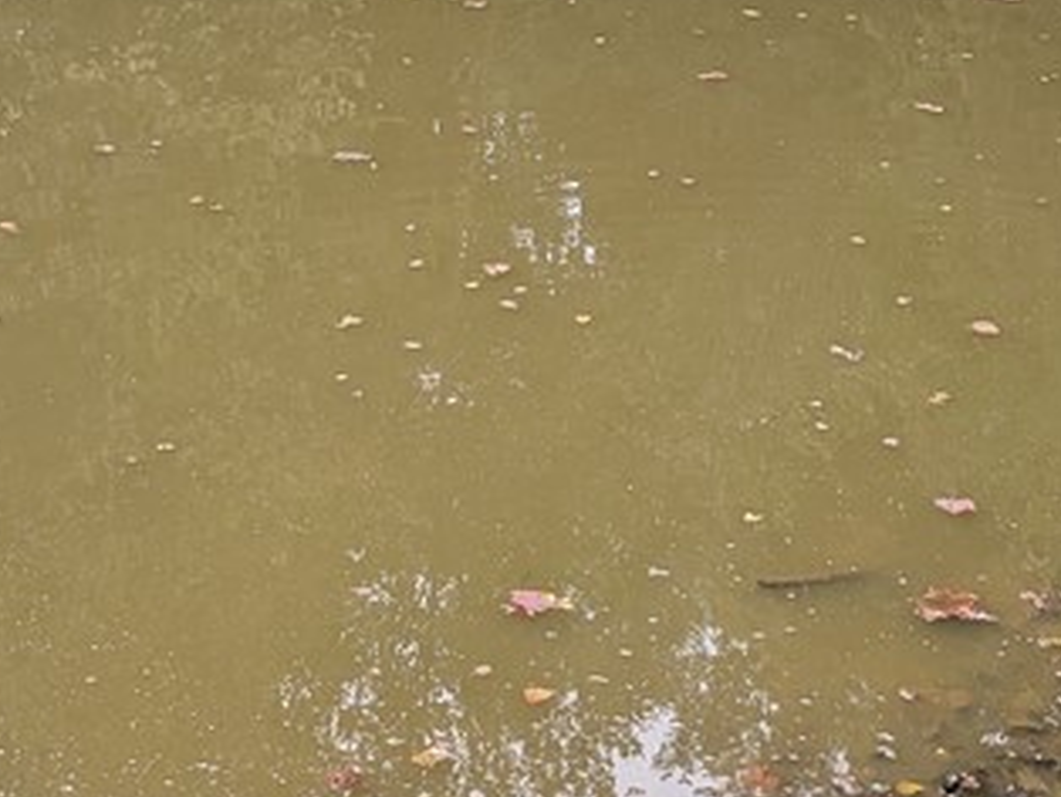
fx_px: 2393
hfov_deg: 24.8
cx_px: 319
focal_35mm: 78
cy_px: -375
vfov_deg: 17.2
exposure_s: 1/261
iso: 21
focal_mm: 6.9
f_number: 1.68
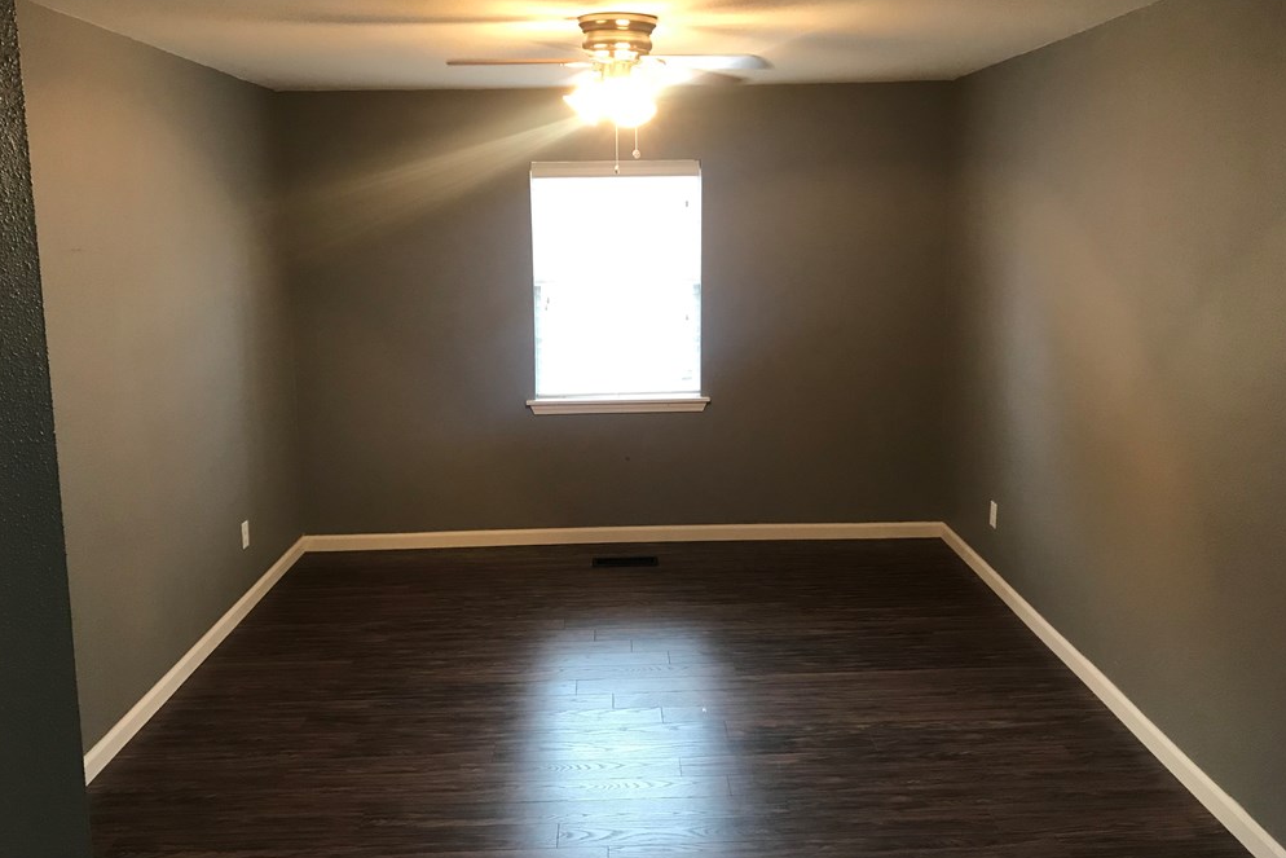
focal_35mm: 30
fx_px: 1072
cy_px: 379
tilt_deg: -10.3
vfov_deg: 43.5
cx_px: 651
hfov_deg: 61.9
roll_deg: +1.5
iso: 50
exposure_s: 1/15
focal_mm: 3.99
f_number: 1.8
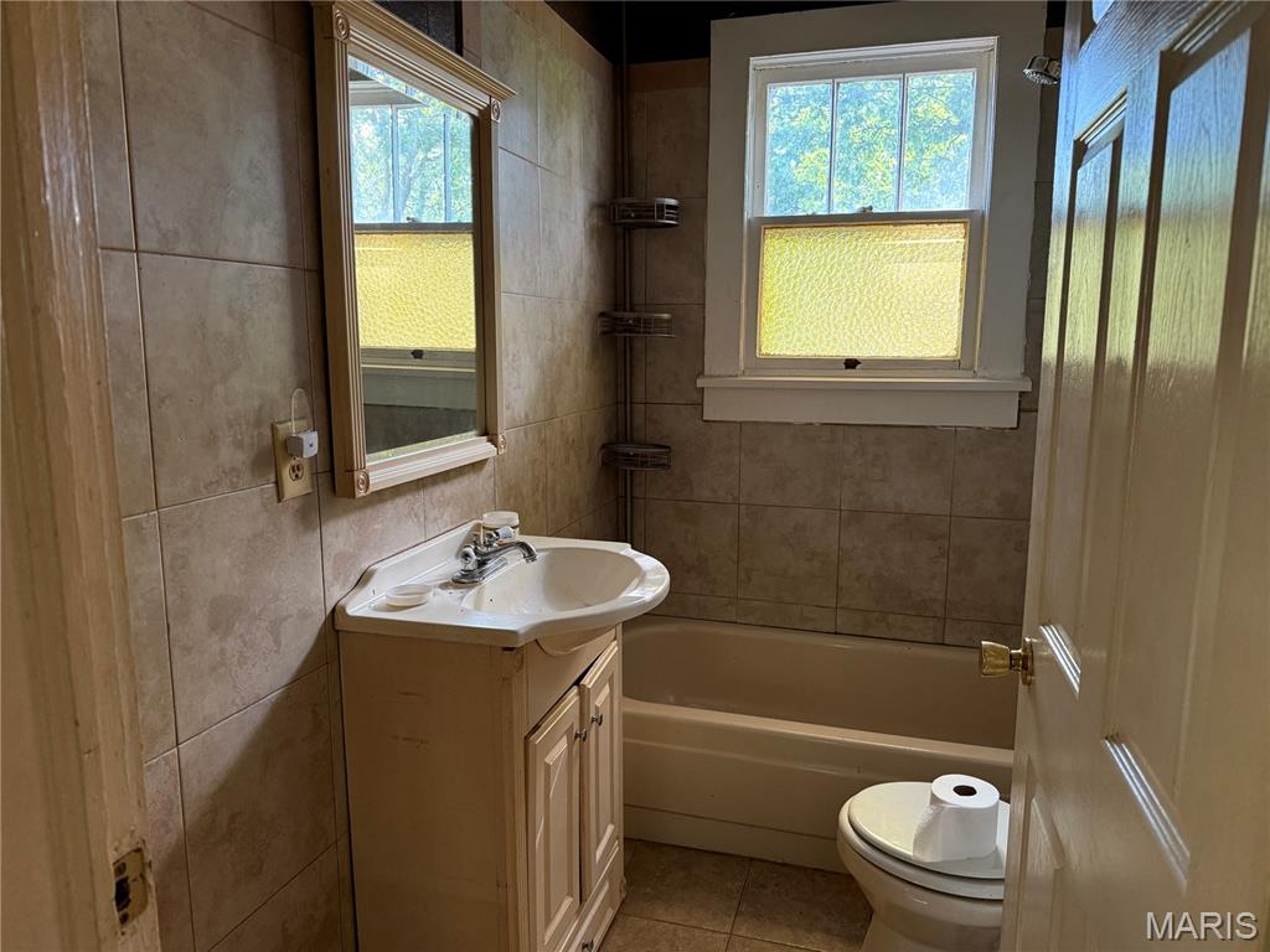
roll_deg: -0.3
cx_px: 635
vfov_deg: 56.8
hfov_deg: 71.6
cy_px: 476
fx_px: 881
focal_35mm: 24
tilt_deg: -8.8
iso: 200
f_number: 1.78
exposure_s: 1/60
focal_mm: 6.76
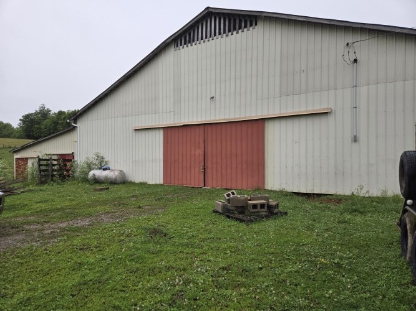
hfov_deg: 73.9
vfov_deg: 58.9
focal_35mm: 23
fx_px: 276
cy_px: 156
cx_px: 208
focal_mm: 5.4
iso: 25
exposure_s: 1/575
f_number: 1.8
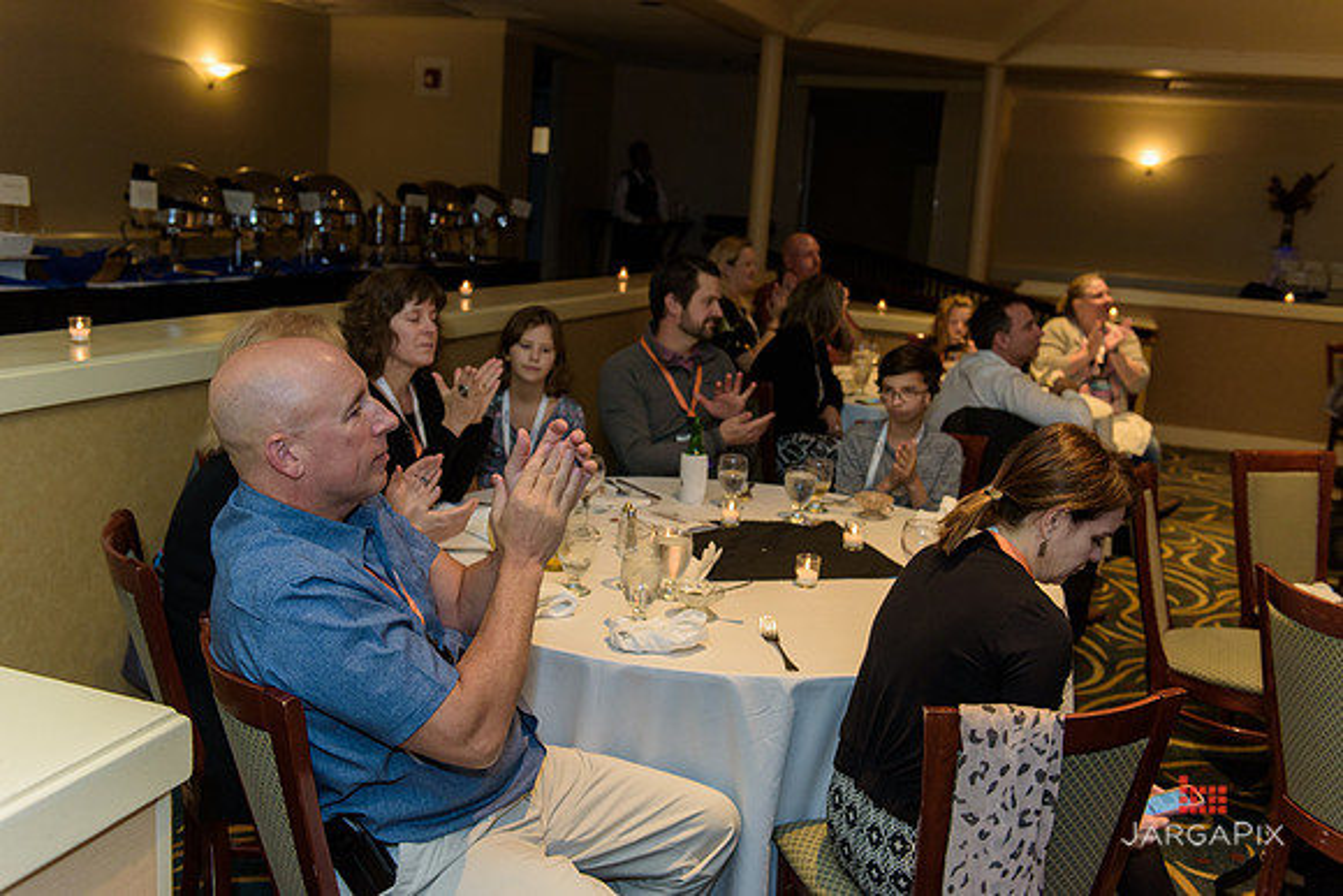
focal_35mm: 35
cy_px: 448
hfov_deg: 54.4
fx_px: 1306
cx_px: 672
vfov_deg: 37.9
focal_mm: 35
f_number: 3.2
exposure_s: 1/125
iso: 1250
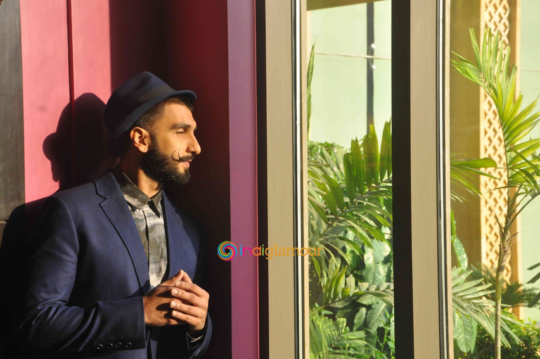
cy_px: 180
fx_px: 1303
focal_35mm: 87
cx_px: 270
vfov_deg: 15.7
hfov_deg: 23.4
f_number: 10
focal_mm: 58
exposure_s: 1/125
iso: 1000
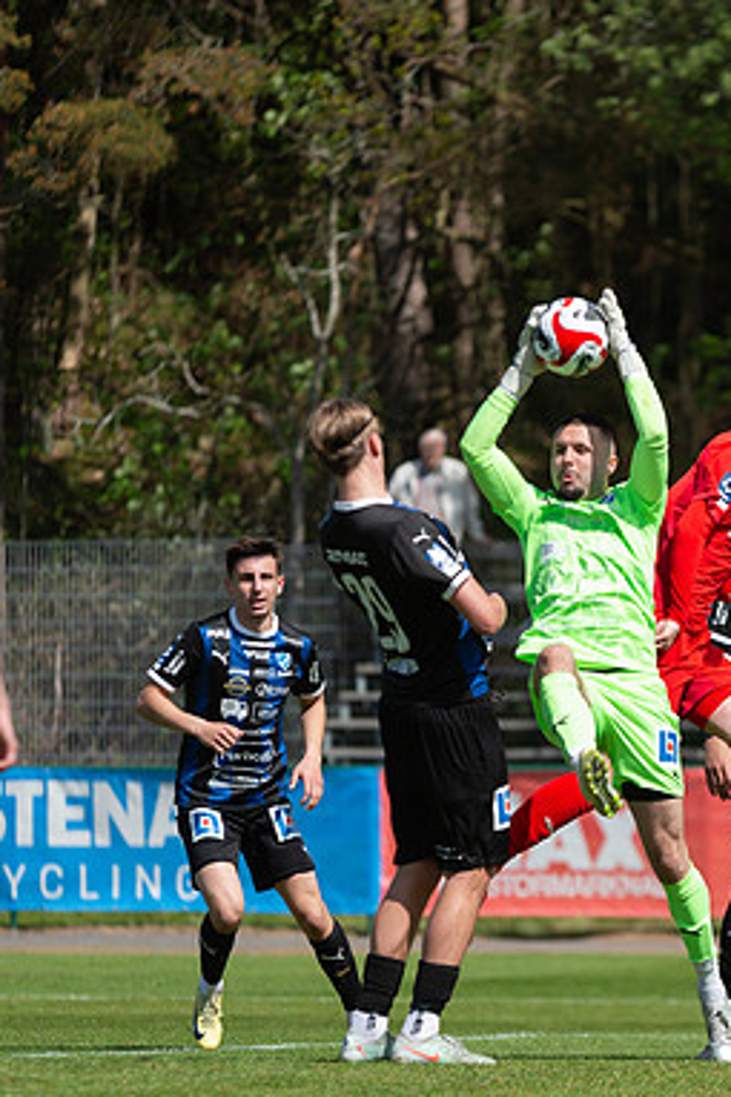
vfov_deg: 6.3
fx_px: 9907
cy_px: 550
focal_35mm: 325
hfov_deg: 4.2
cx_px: 522
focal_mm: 200
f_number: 4
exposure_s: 1/1000
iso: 100
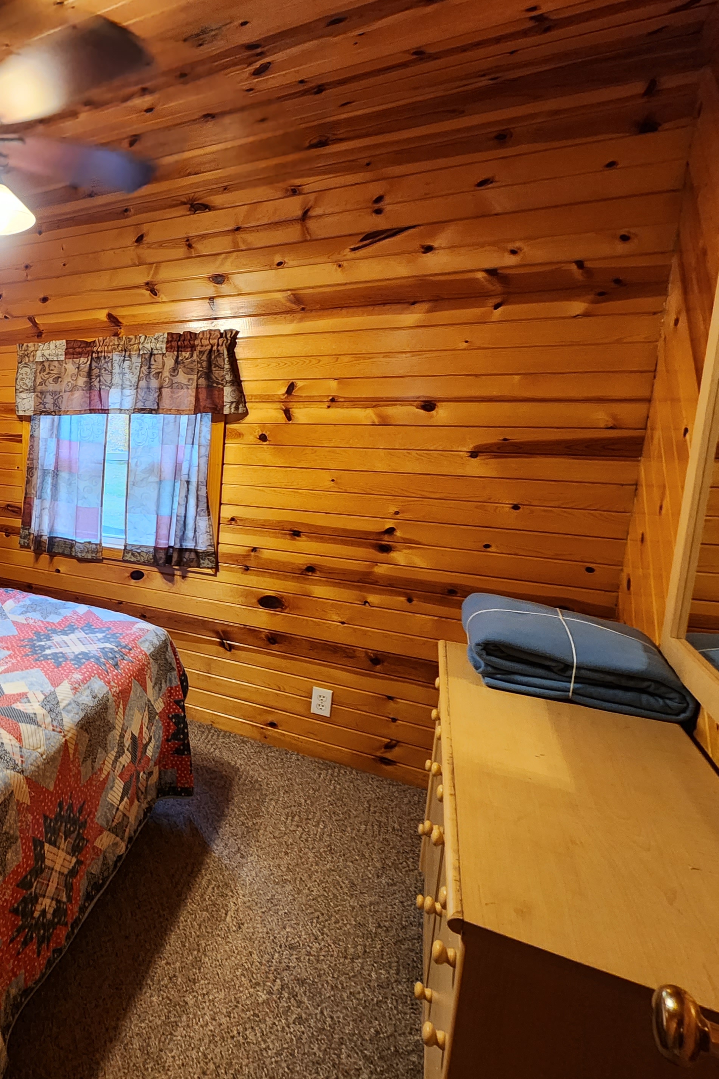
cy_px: 511
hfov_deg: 51.6
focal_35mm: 19
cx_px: 0
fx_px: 569
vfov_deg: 86.8
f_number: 2.2
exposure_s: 1/40
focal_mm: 2.2
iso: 320
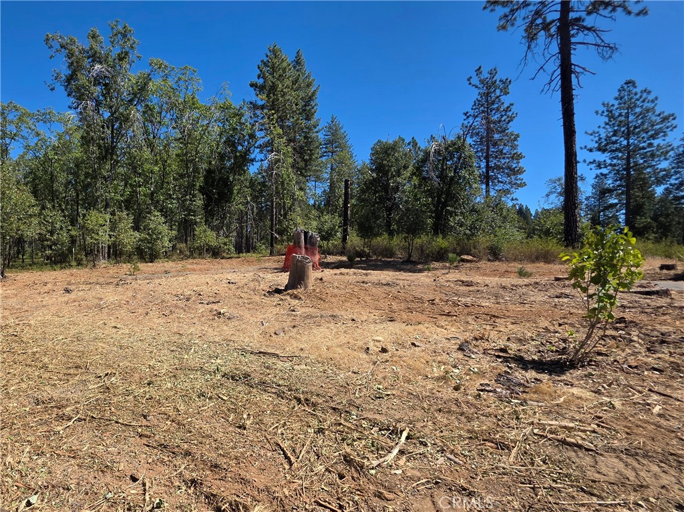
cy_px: 256
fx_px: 257
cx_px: 342
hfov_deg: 106.2
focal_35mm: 13
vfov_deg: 89.9
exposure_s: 1/1839
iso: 40
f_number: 1.9
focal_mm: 2.2
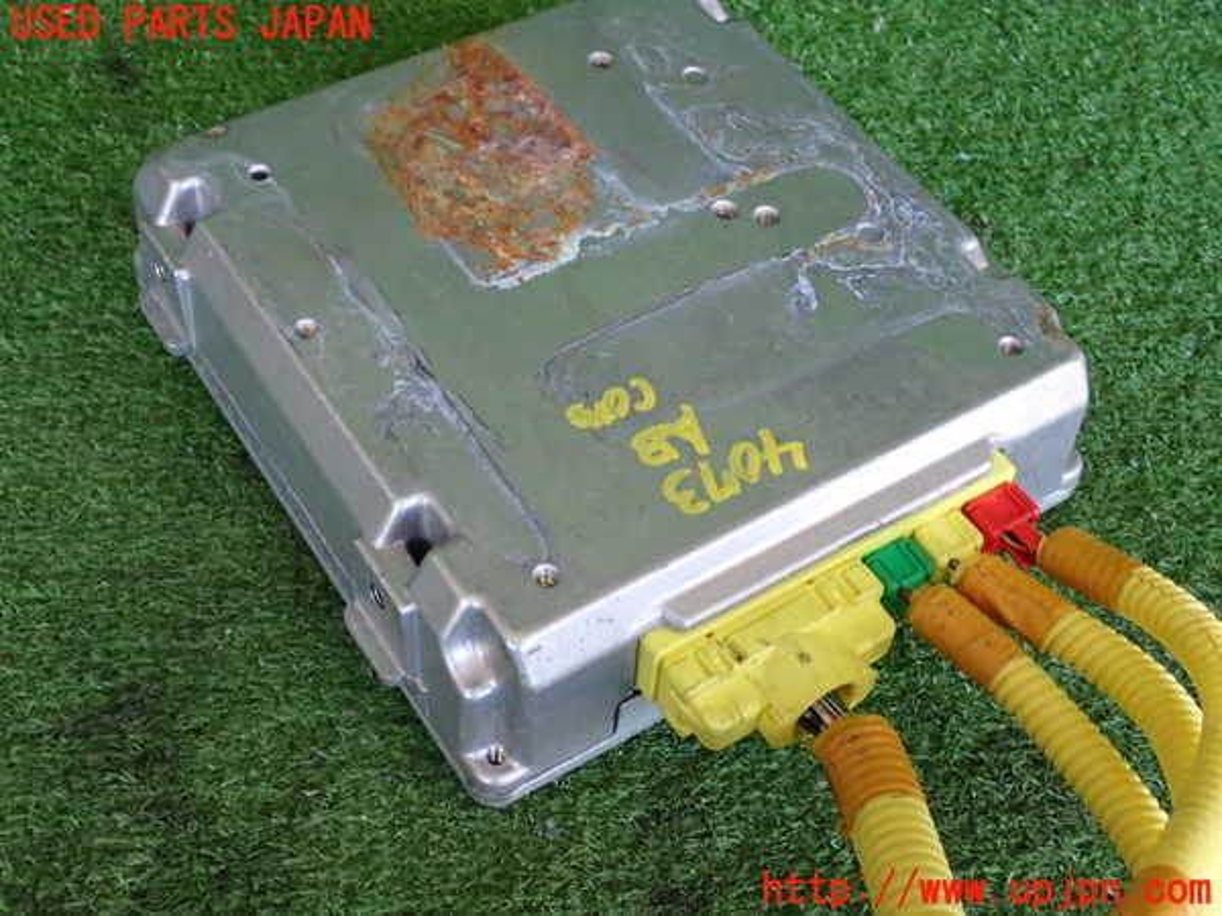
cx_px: 611
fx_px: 1659
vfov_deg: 30.9
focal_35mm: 47
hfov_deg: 40.4
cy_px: 458
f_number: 3.1
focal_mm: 8.4
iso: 250
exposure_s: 1/50
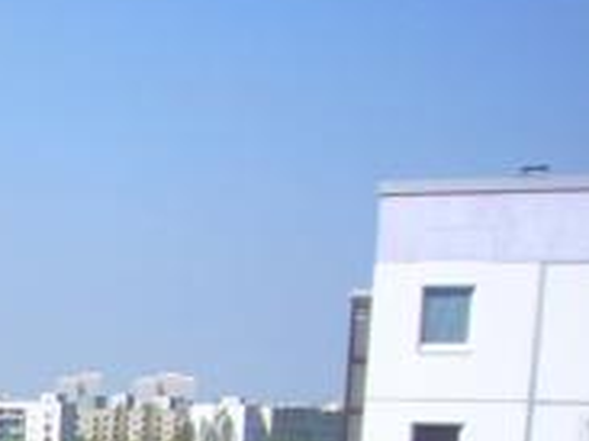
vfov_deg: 11.8
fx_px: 1955
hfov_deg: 14.3
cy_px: 805
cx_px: -583
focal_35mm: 115
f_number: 5.6
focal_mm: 4.6
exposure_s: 1/400
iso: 100
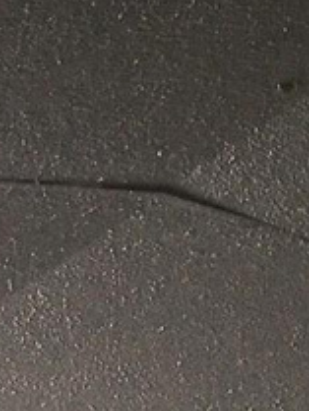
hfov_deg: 7.8
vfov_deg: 8.1
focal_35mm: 191
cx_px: 43
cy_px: 1420
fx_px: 2271
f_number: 1.8
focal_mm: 3.98
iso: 50
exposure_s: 1/34.5
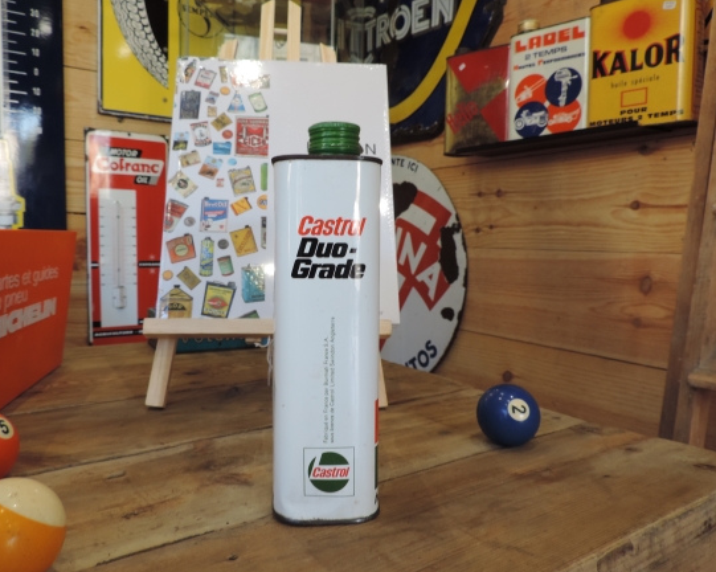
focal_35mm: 26
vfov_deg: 54.9
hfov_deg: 65.9
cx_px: 324
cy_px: 286
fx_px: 551
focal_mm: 4.3
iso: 160
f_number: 3
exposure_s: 1/30
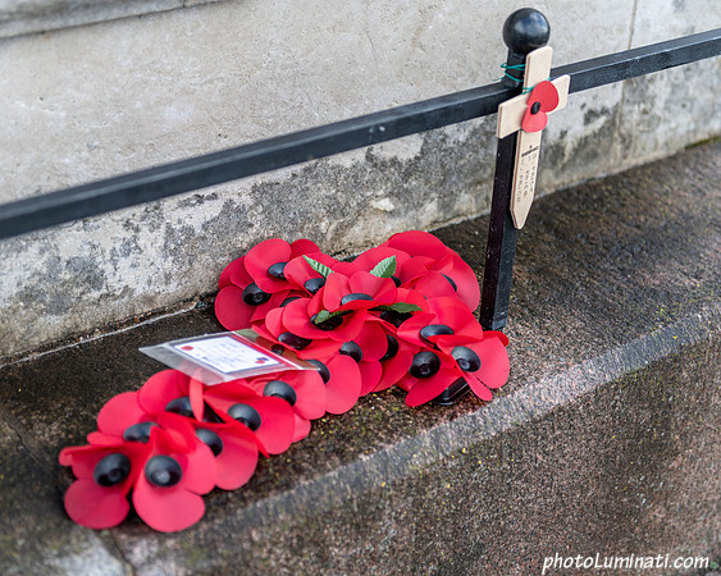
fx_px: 1249
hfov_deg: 32.2
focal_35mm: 59
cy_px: 288
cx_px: 344
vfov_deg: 26.0
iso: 200
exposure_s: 1/800
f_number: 2.8
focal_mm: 52
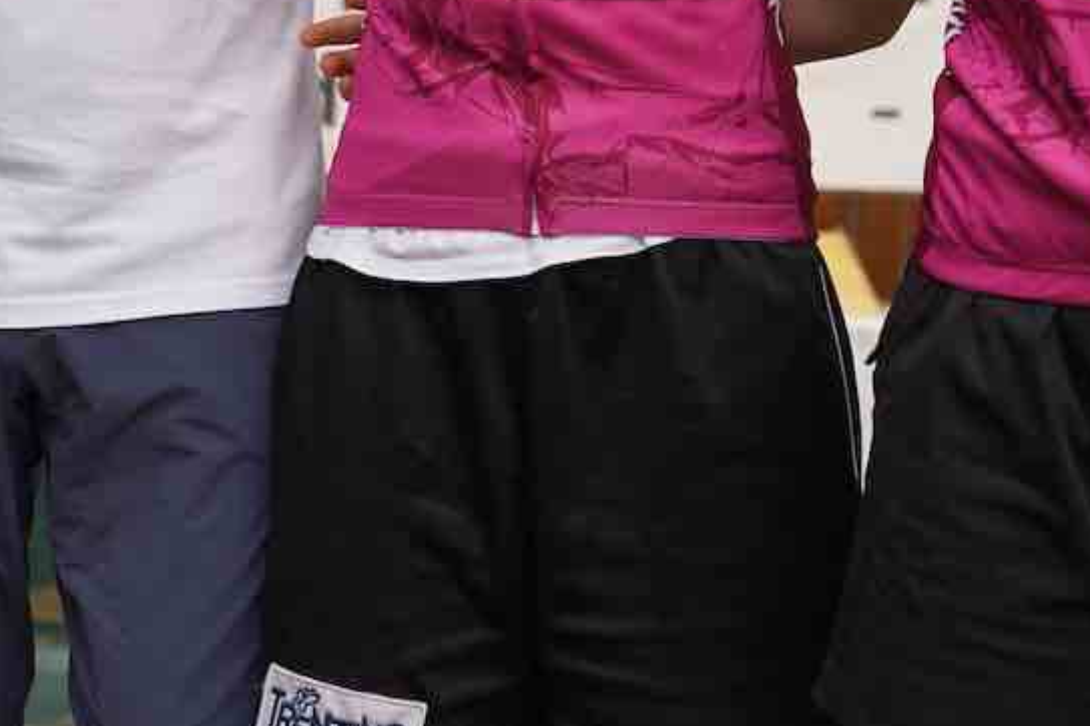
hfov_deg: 16.1
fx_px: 3845
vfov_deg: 10.6
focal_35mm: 127
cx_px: 405
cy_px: -215
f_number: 4
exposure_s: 1/160
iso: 125
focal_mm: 46
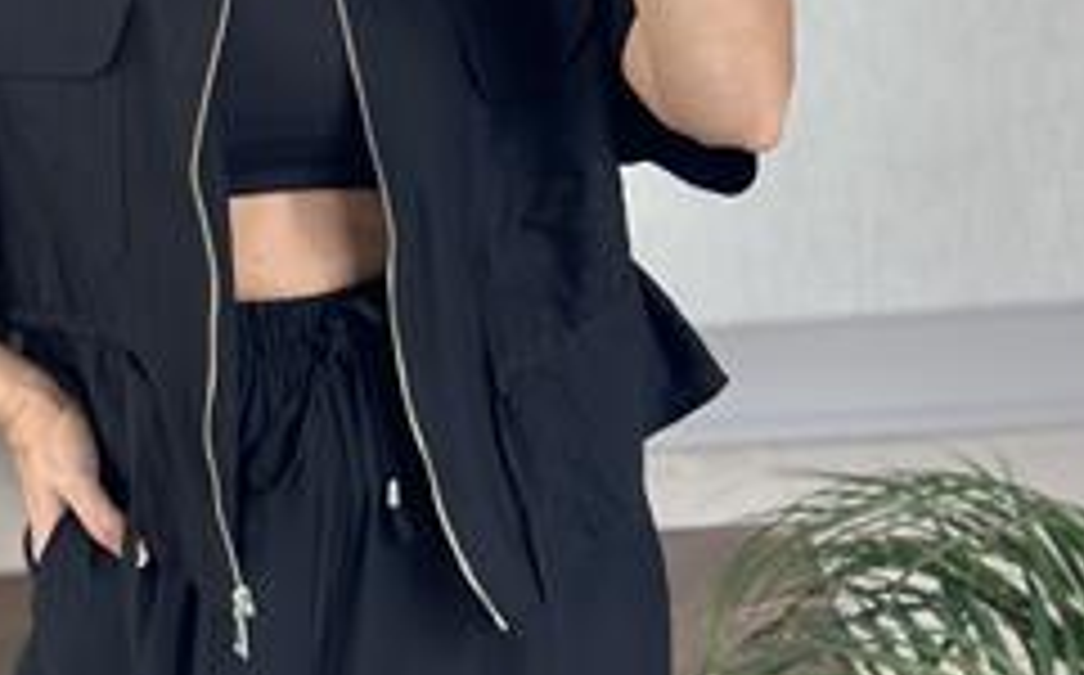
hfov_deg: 19.4
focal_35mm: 107
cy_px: 86
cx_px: 337
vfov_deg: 12.1
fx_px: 3157
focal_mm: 6.86
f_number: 1.78
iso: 125
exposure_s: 1/86
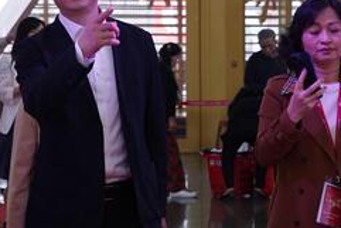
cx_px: 143
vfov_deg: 8.1
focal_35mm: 169
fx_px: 1602
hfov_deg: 12.1
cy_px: 89
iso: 1250
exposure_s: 1/160
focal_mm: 50.9
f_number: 5.6
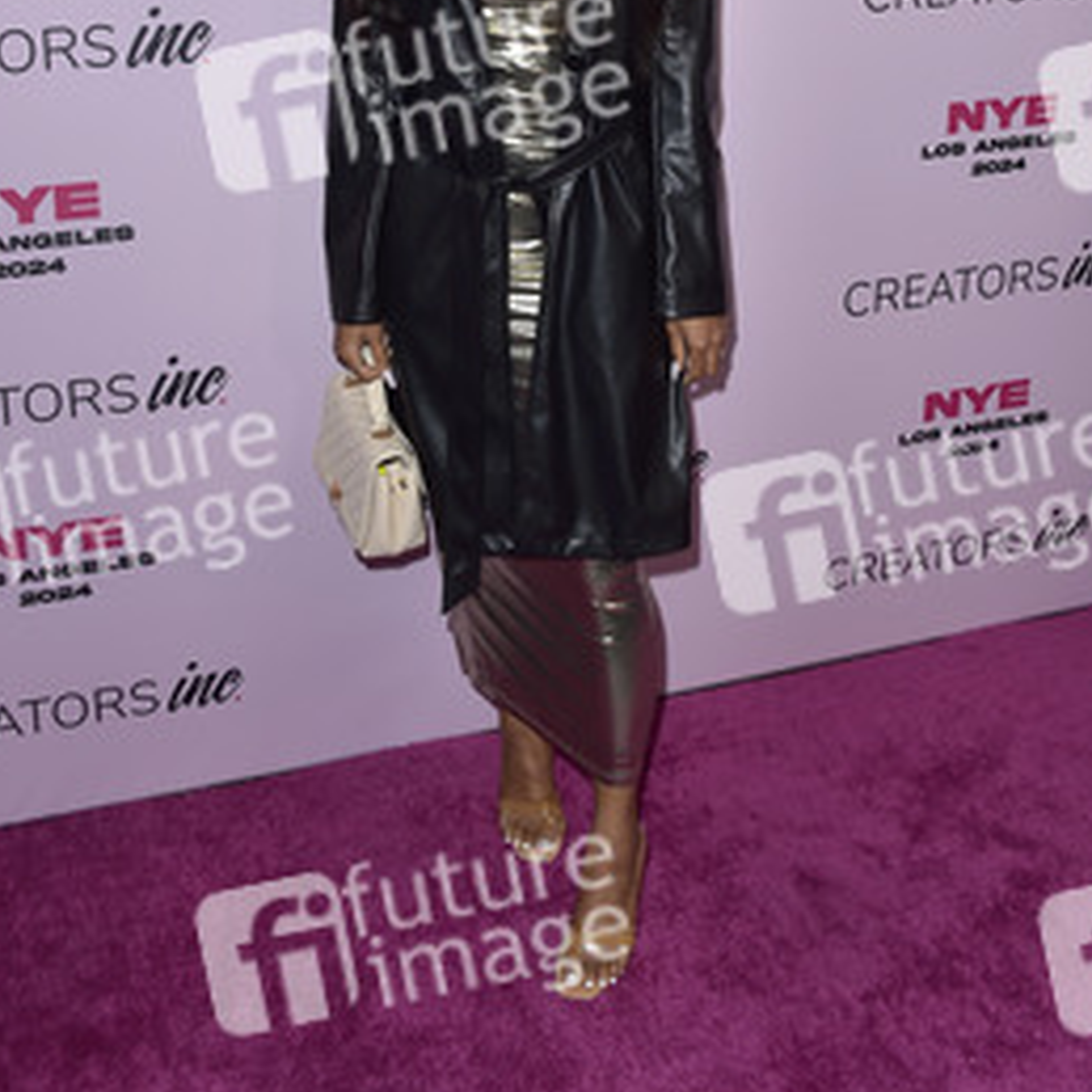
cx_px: 538
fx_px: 1499
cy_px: 304
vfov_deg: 39.2
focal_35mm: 42
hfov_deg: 40.0
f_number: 7.1
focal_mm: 32
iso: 200
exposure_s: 1/250
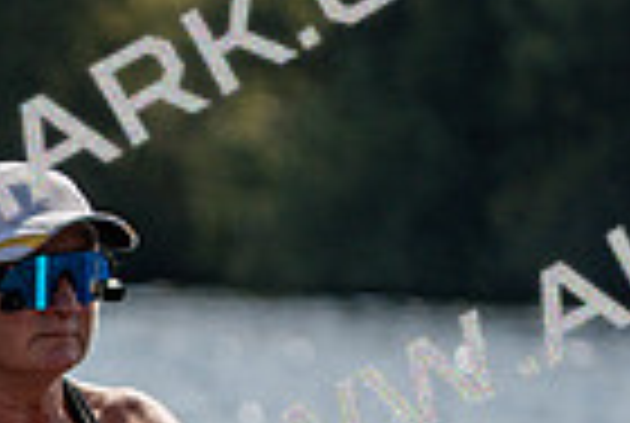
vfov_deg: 1.7
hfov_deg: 2.5
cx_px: -216
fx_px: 14486
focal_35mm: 826
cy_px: 650
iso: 100
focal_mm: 200
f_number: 5.6
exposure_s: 1/1600
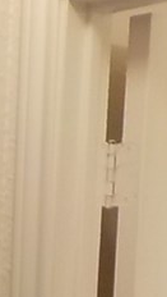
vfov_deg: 13.8
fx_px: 1130
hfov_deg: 7.6
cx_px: -291
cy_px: 467
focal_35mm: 144
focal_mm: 4.1
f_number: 3.3
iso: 160
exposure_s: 1/30
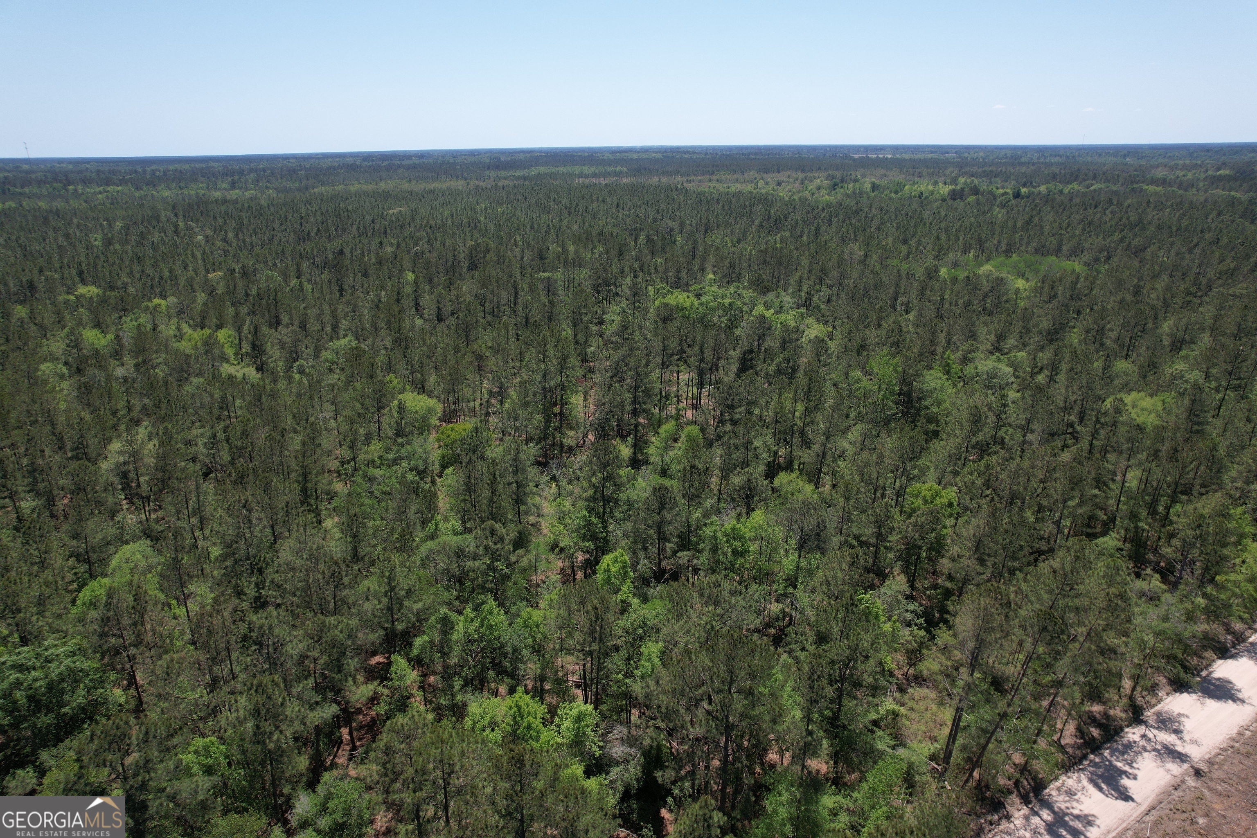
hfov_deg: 78.6
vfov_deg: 57.2
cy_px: 419
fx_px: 768
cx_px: 628
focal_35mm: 22
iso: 100
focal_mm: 8.38
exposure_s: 1/1500
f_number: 2.8
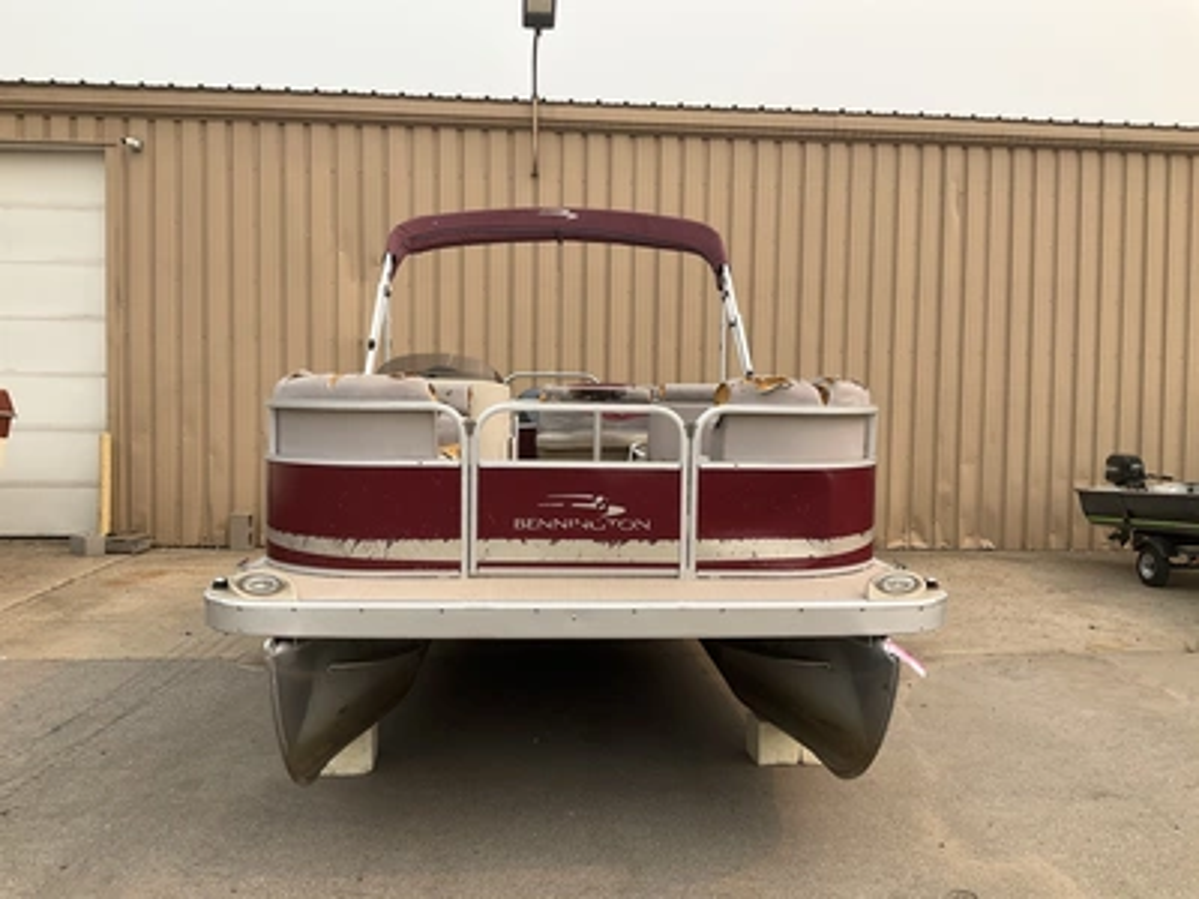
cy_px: 450
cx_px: 600
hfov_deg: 61.7
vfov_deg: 48.2
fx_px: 1004
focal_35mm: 29
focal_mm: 3
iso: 25
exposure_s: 1/1168
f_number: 1.8
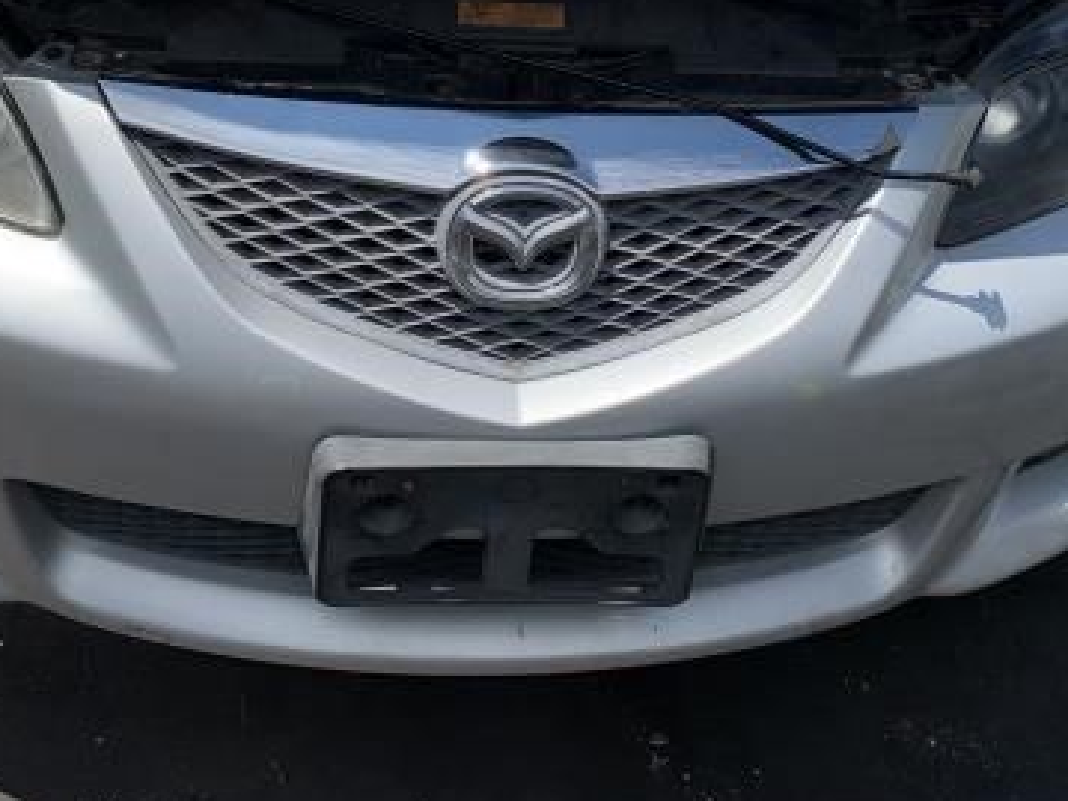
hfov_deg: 33.2
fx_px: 1789
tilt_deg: -24.1
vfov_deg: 23.6
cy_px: -80
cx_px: 550
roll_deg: -5.3
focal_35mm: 58
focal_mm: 4.25
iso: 25
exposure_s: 1/2755
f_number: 1.8
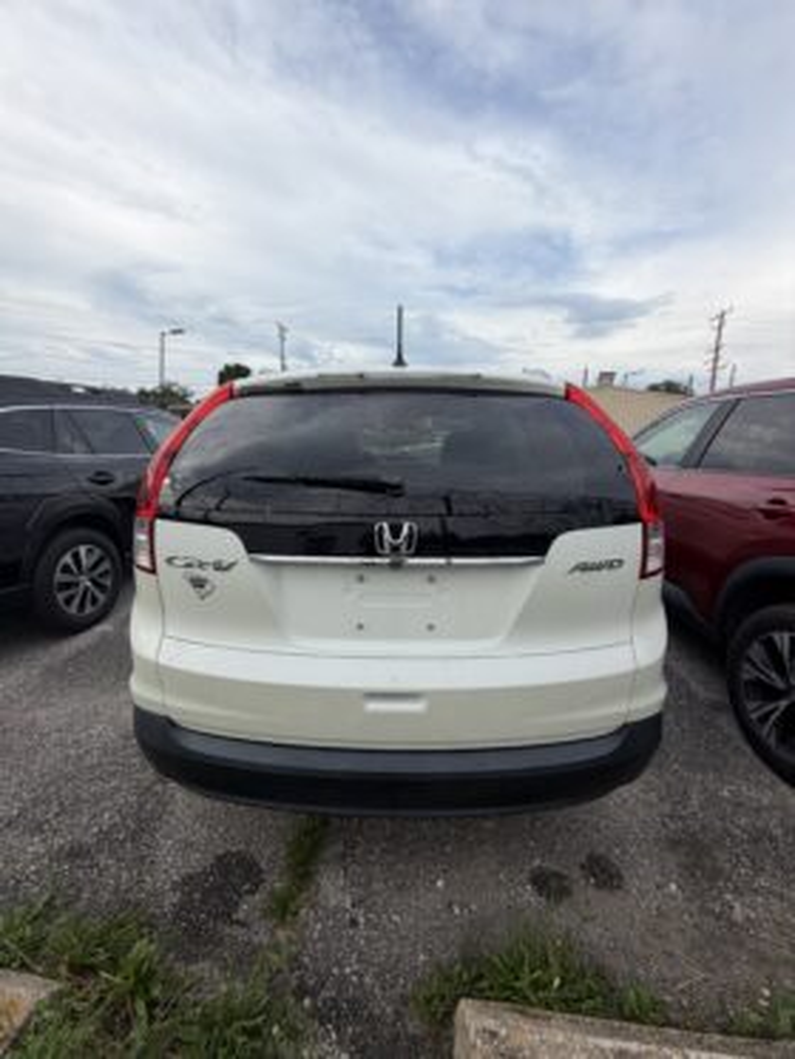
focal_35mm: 14
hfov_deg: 85.7
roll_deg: -0.3
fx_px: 428
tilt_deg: -10.1
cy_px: 530
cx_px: 398
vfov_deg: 102.0
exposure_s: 1/770
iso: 25
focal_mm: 2.22
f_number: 2.2
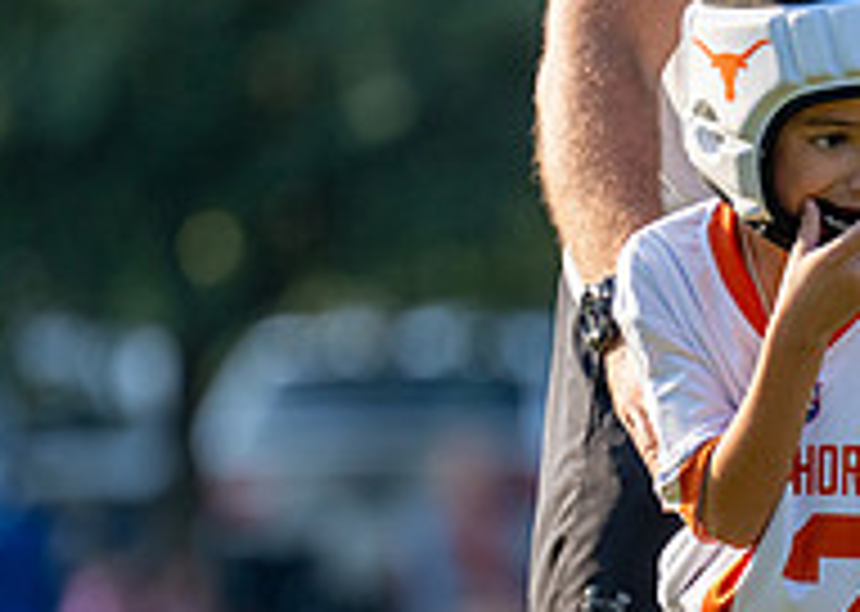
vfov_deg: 1.9
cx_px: 777
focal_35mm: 752
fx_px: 18348
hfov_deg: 2.7
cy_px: 586
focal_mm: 200
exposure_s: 1/2000
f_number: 2.8
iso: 250
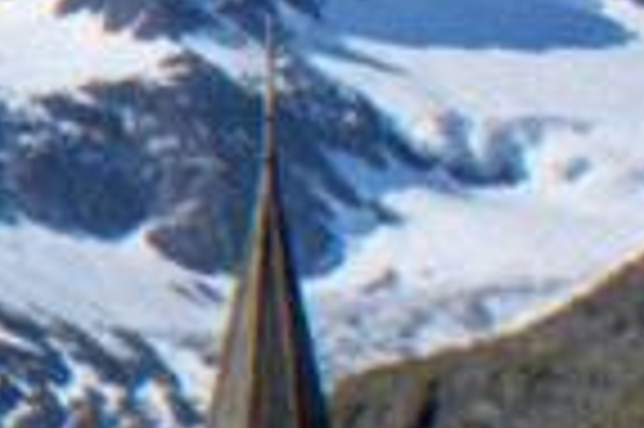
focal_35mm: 343
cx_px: -1067
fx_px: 6129
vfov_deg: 4.0
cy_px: 649
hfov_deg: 5.7
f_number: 5
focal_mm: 49
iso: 500
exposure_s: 1/1000
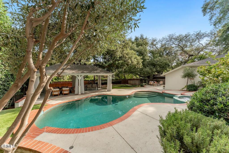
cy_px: 76
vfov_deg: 81.2
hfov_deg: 104.2
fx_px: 89
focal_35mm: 14
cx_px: 114
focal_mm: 14
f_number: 9
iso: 640
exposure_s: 1/500
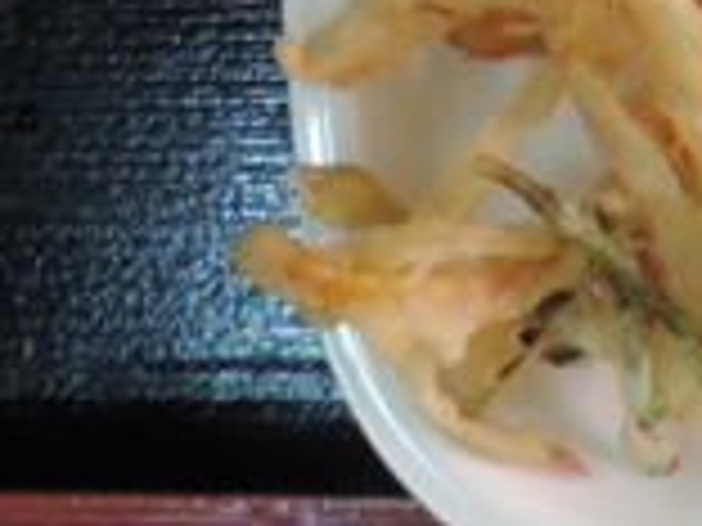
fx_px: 2494
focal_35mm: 123
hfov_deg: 15.6
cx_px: 756
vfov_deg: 10.5
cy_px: -692
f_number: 3
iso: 160
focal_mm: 4.3
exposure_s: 1/30
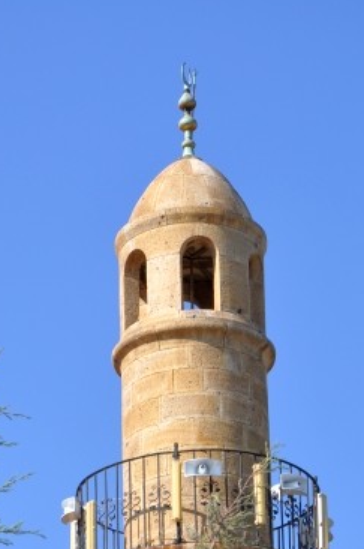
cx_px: 170
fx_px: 2920
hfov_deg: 7.1
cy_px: 484
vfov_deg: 10.7
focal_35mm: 192
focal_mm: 70
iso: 200
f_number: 9
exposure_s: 1/320
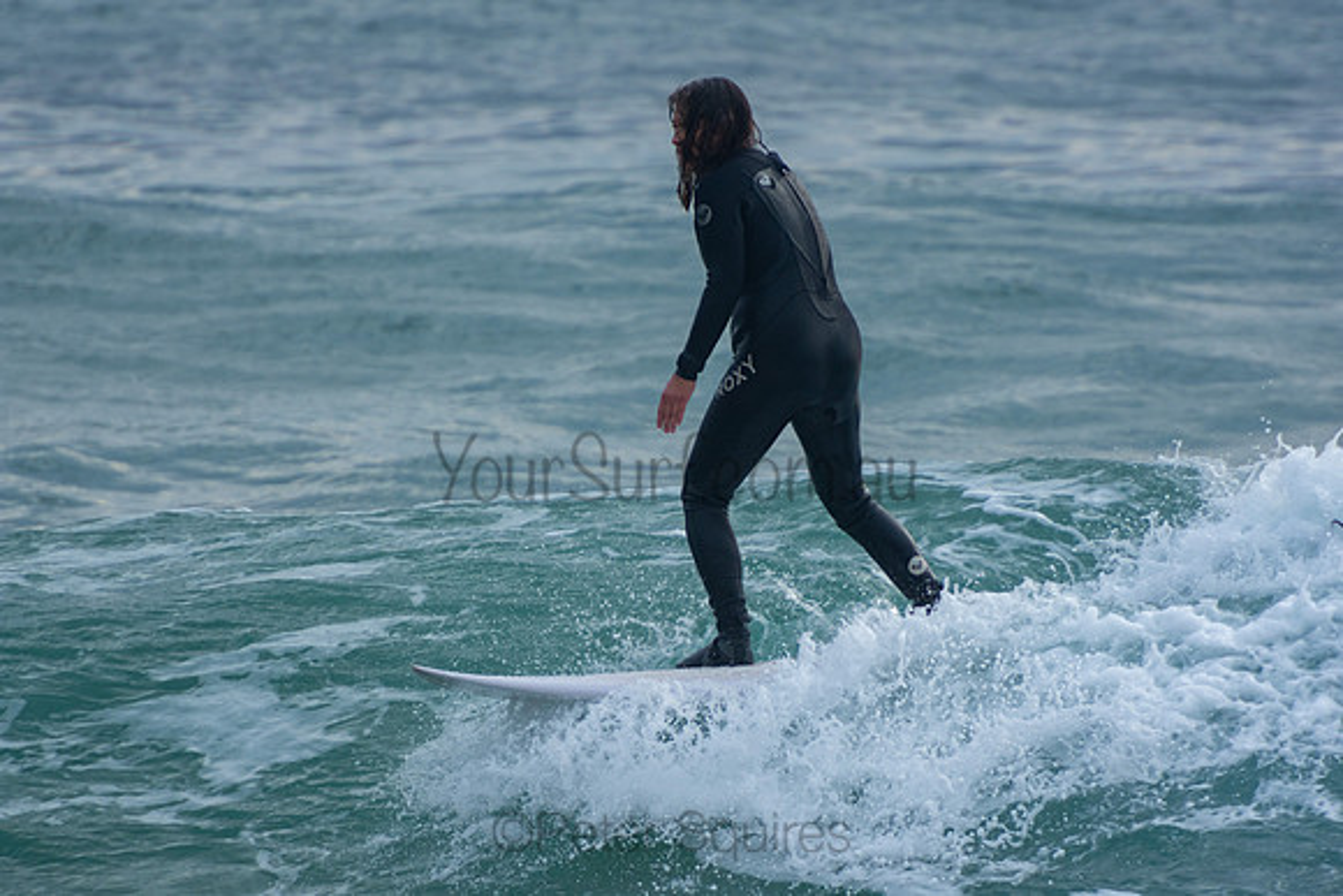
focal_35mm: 600
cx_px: 672
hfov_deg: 3.4
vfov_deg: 2.3
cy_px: 448
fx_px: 22388
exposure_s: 1/400
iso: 250
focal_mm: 400
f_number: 5.6
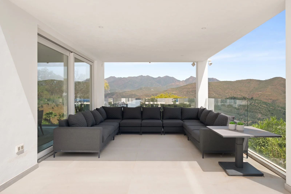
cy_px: 97
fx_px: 194
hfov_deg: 73.7
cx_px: 146
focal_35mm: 24
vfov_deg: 53.1
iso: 125
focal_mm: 15.9
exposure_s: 1/75
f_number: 8
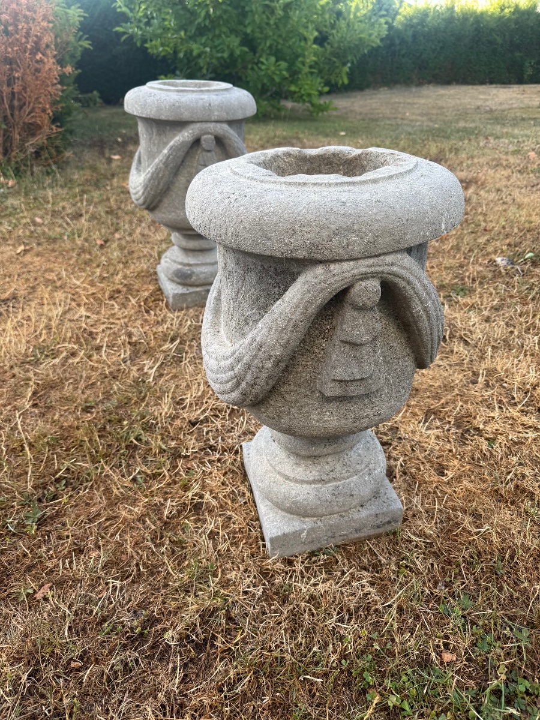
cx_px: 270
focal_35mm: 24
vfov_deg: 71.6
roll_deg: +1.4
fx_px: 499
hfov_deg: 56.8
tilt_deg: -30.2
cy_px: 360
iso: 80
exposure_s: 1/326
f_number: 1.78
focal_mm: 6.76
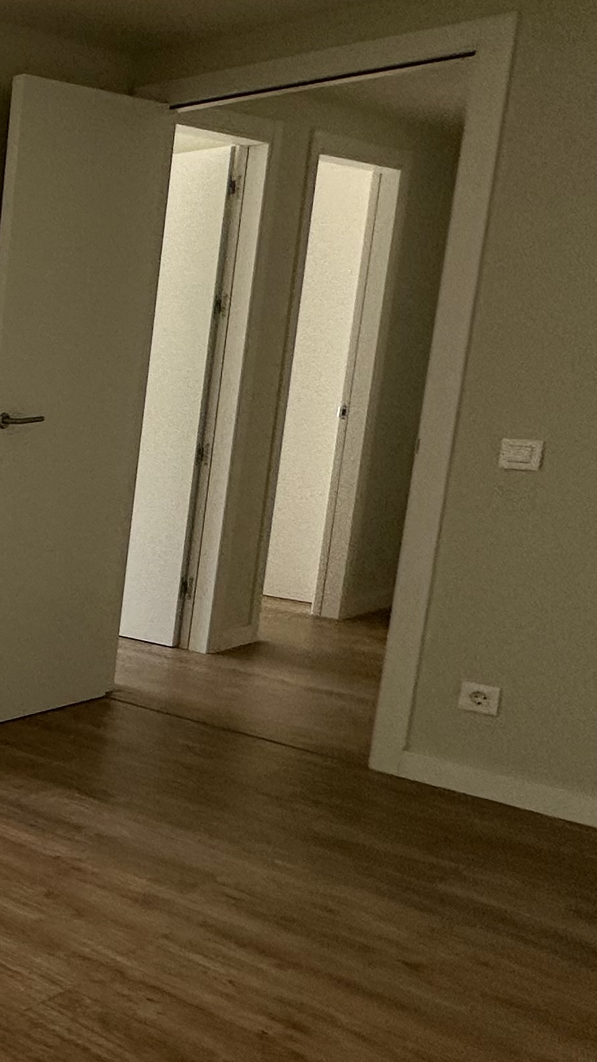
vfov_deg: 51.6
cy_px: 525
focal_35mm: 39
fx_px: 1098
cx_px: -594
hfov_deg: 18.9
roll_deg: -0.2
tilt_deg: -8.4
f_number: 2.2
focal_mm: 2.22
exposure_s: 1/99
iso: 50
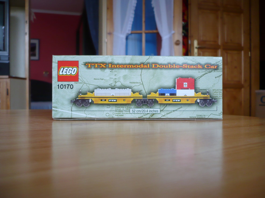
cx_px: 132
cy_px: 99
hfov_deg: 52.6
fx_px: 268
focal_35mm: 35
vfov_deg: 40.7
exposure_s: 1/25
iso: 100
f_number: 2.8
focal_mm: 5.8
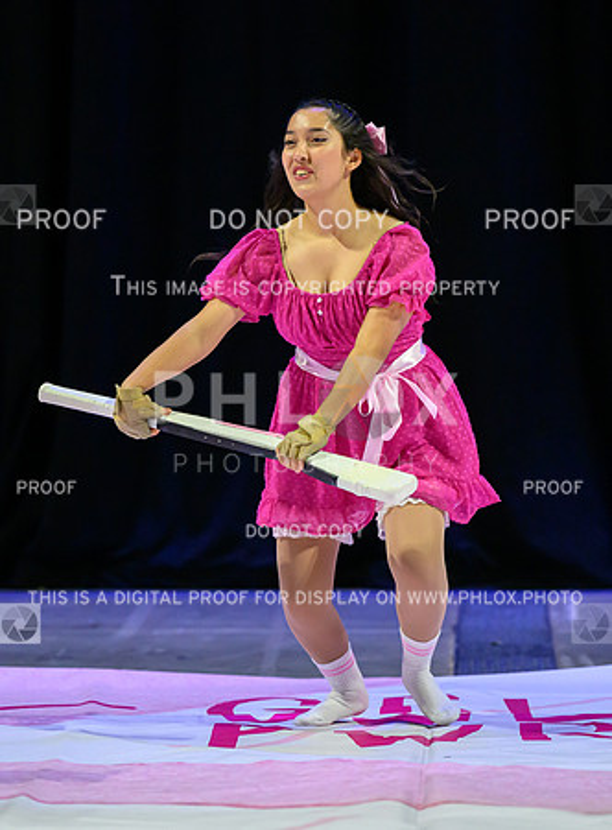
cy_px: 407
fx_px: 8192
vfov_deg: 5.8
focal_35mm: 344
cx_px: 322
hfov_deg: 4.3
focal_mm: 190
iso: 3200
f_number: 2.8
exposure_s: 1/1000
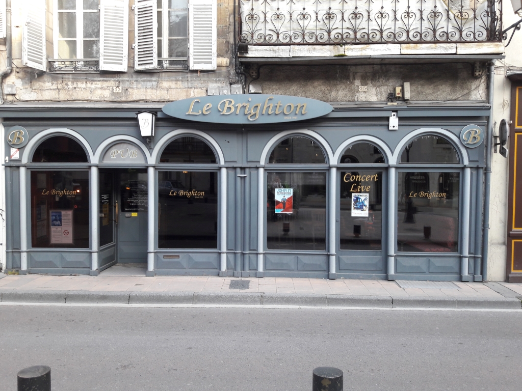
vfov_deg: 49.7
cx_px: 261
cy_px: 196
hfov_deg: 63.4
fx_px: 422
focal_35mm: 28
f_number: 1.9
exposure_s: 1/100
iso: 50
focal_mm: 3.7
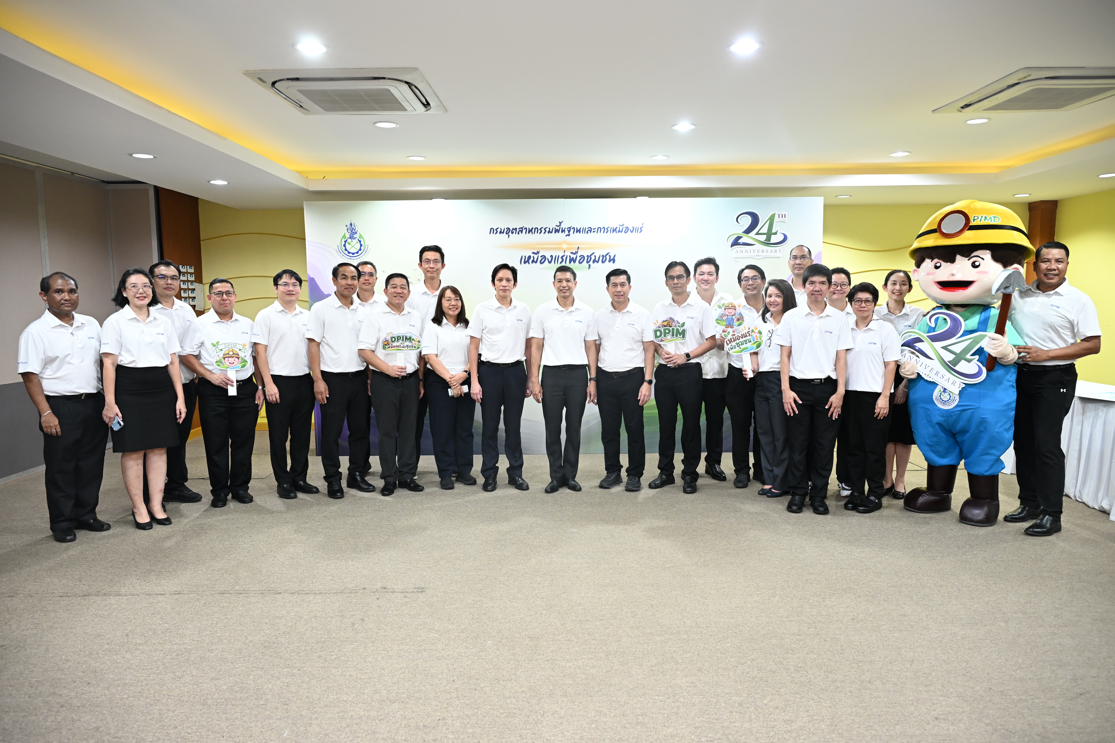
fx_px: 743
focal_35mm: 24
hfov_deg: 73.7
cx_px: 558
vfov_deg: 53.1
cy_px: 372
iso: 1600
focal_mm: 24
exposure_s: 1/30
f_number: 4
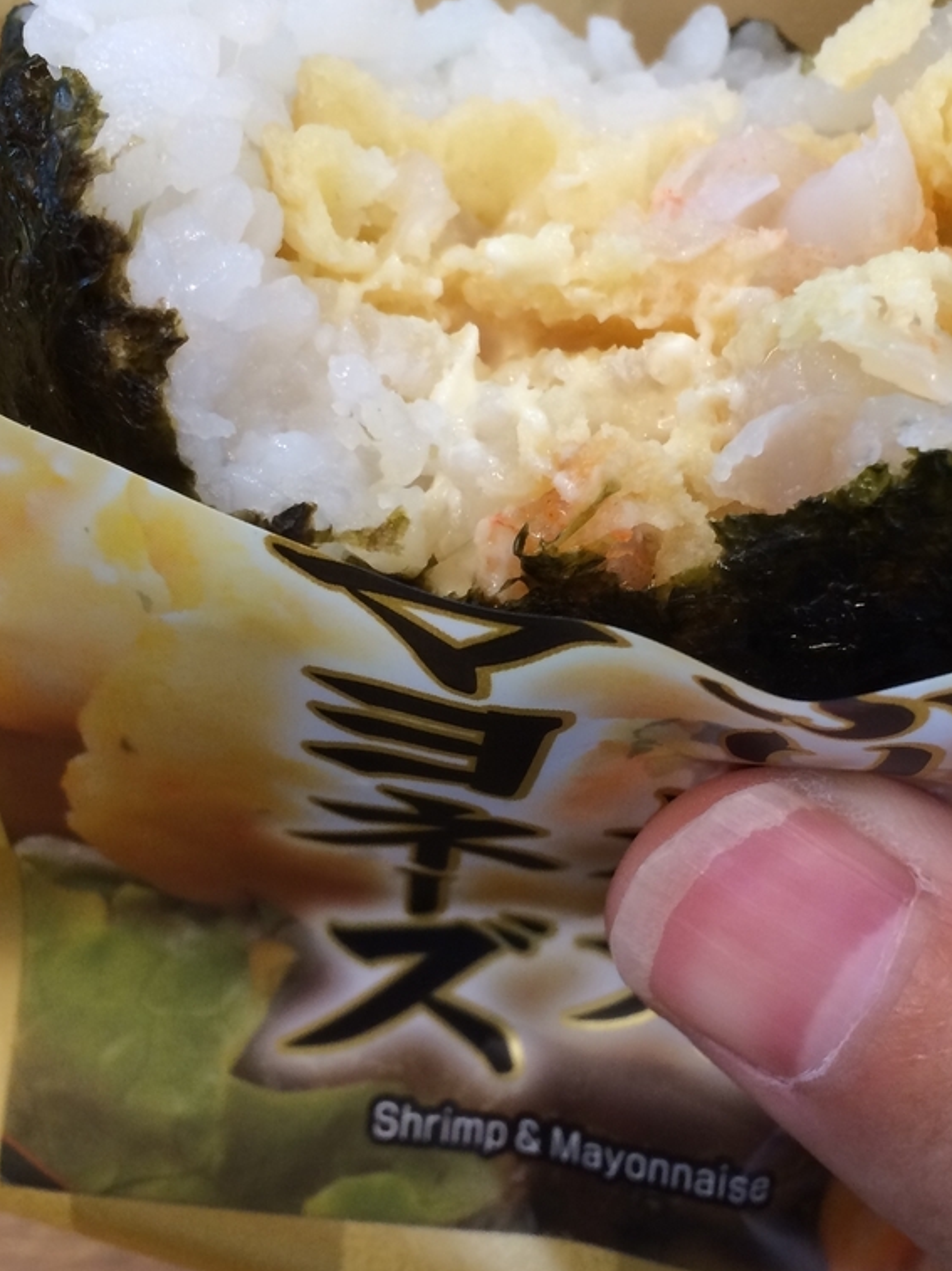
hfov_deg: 31.3
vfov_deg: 41.3
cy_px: 628
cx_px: 616
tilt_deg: -58.4
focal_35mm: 46
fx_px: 1688
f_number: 2.2
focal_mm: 4.15
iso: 40
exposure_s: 1/30
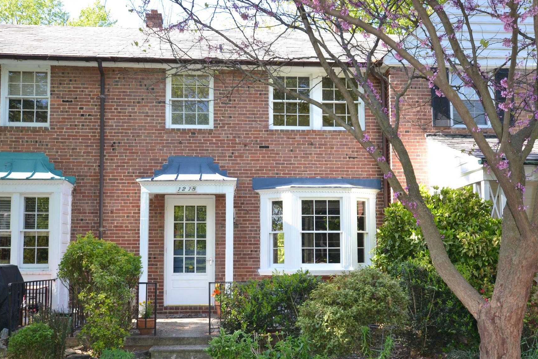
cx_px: 275
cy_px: 212
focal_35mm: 36
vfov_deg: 36.8
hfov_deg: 53.1
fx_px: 538
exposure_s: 1/125
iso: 360
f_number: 5.6
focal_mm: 20
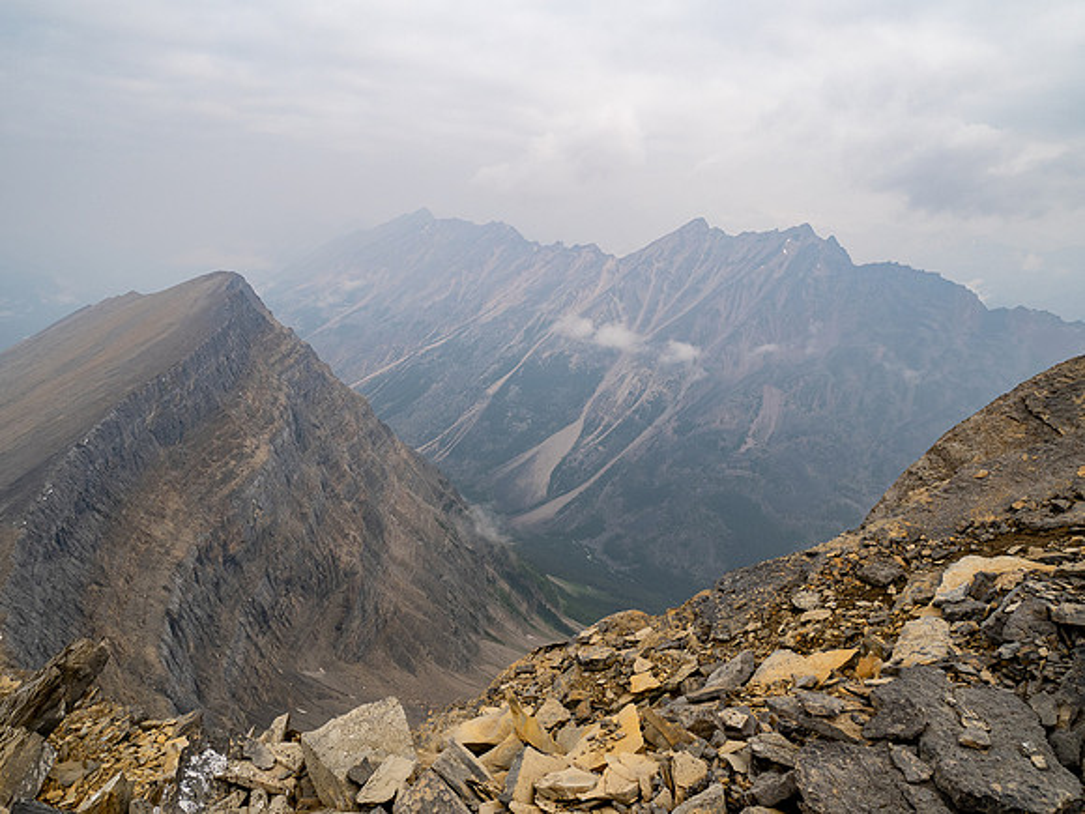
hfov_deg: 71.6
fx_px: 752
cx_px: 542
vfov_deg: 56.8
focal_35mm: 24
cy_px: 407
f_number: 8
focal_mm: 12
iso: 200
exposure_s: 1/250
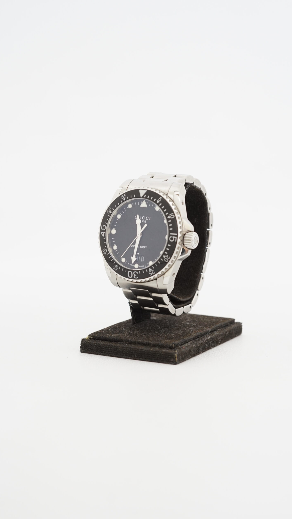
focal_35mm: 53
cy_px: 259
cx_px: 156
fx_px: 730
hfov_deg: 22.6
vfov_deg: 39.2
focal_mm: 50
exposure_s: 1/13
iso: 800
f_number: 6.3
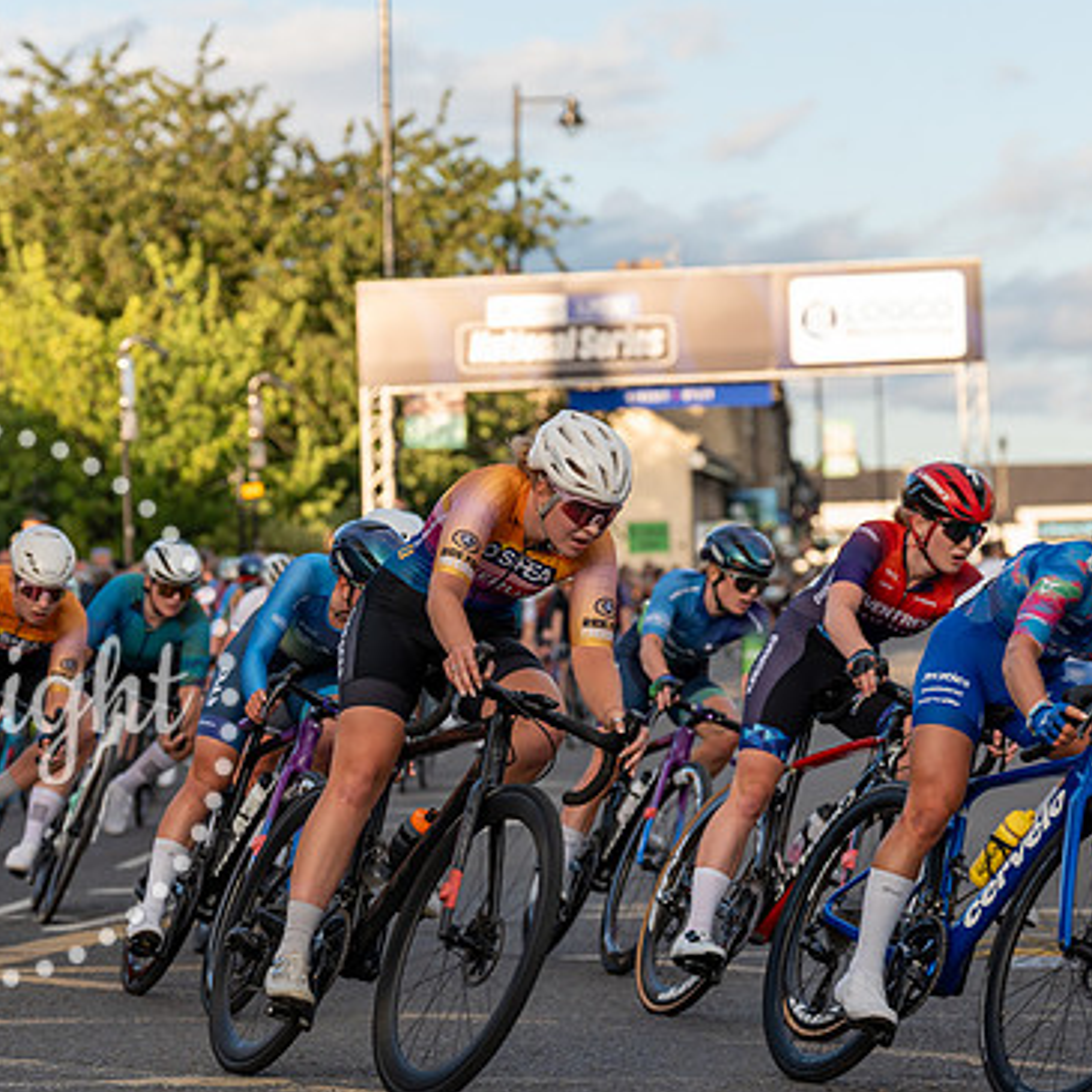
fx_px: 4533
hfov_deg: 13.7
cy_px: 549
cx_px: 422
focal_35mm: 127
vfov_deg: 13.7
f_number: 3.5
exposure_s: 1/800
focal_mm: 94
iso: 320
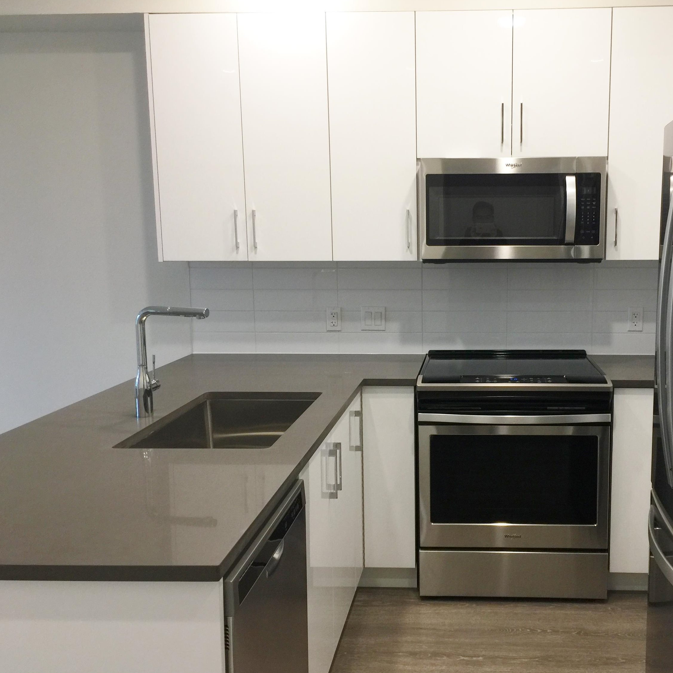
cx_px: 454
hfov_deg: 46.4
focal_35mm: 35
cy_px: 341
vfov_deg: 47.2
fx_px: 770
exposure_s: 1/30
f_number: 2.2
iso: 50
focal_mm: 4.15
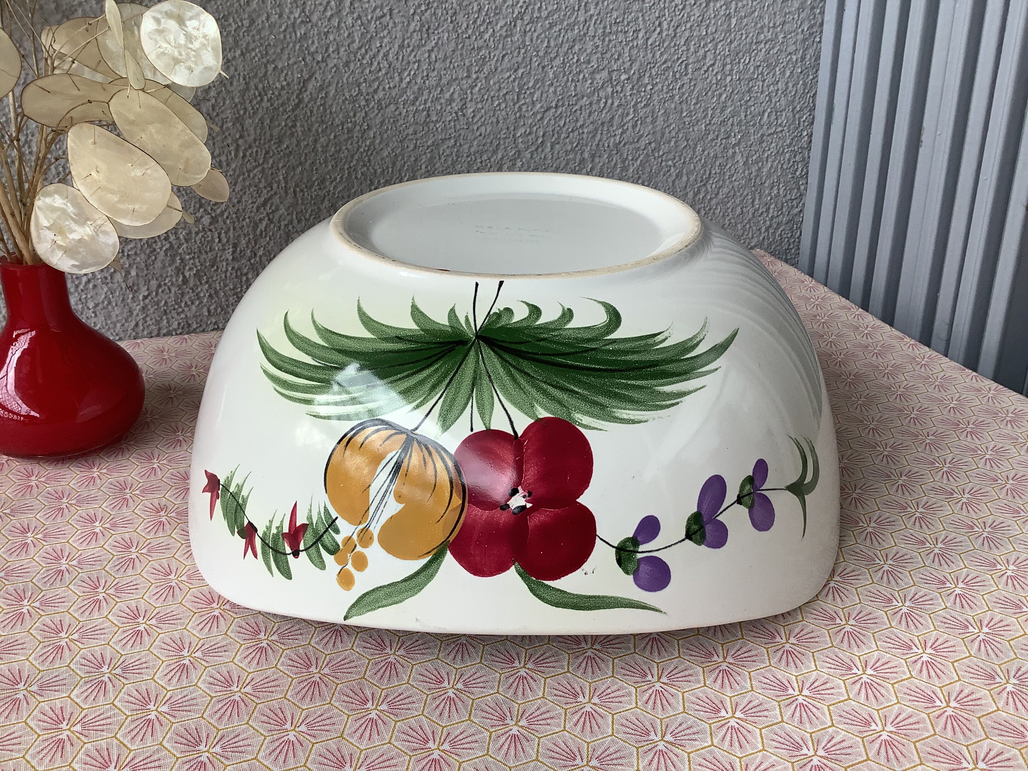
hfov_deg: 58.4
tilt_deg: -24.0
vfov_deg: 45.4
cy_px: 386
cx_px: 514
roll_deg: +0.8
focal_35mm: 31
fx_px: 921
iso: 40
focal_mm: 3.3
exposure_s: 1/120
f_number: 2.4
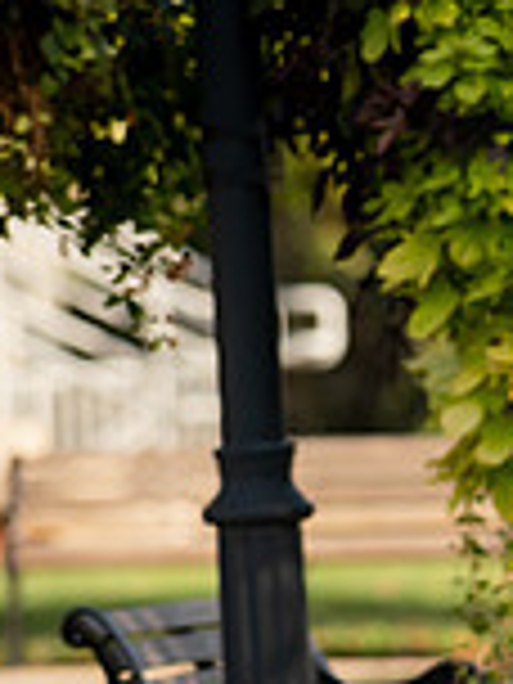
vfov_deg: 1.8
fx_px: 21795
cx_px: 878
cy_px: 560
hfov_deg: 1.3
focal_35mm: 1103
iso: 200
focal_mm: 300
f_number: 4.5
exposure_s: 1/500
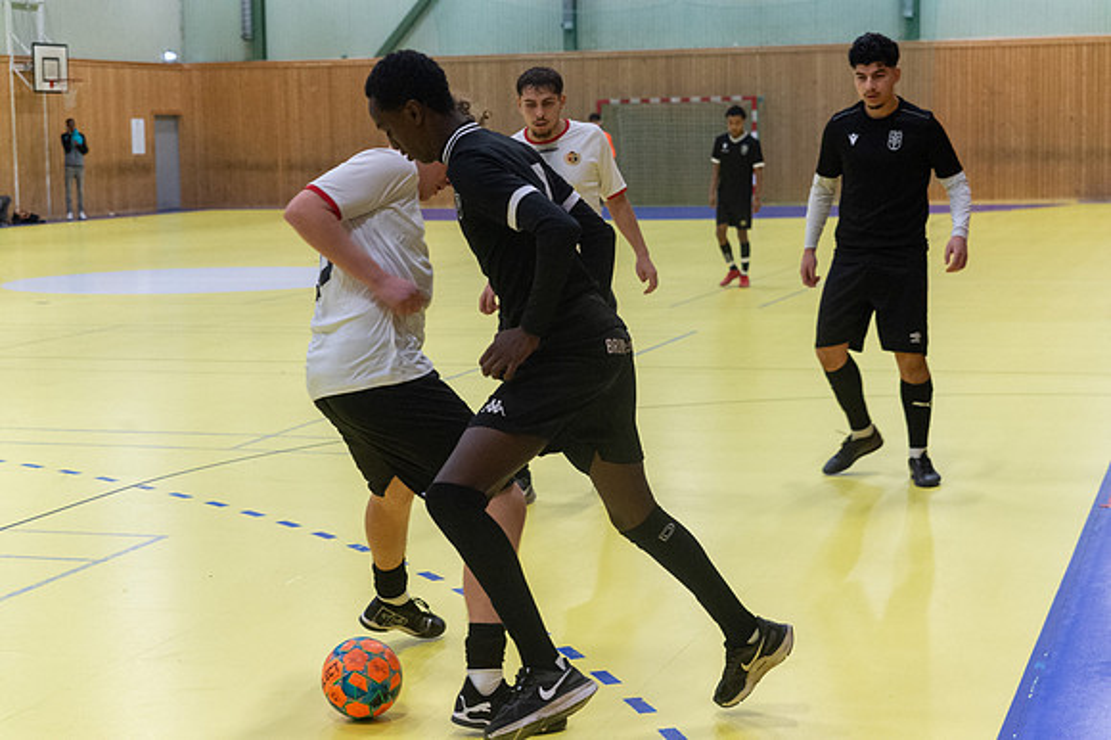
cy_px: 370
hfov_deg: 28.9
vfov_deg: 19.4
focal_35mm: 70
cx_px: 556
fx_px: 2159
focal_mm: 70
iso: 5600
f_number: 3.5
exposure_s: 1/500
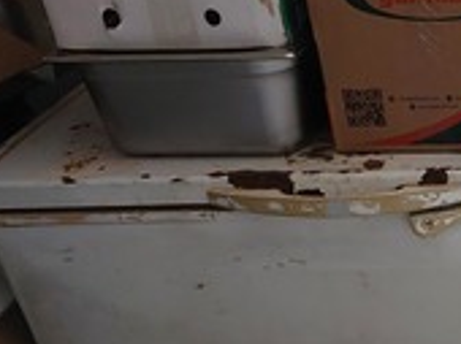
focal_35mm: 62
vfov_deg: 22.4
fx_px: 825
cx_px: 557
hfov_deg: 27.4
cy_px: 364
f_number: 1.8
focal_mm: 5.06
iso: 500
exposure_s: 1/40
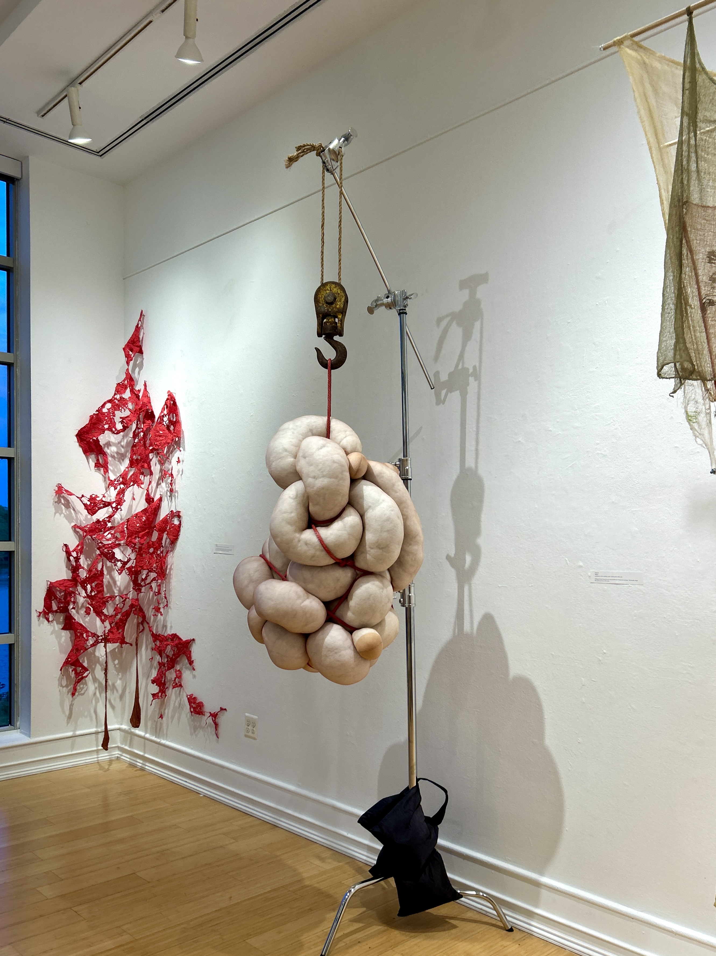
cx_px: 358
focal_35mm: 26
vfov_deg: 67.3
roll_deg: -1.9
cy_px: 478
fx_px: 717
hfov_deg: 53.0
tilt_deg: +3.8
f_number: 1.5
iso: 64
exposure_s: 1/120
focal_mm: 5.7
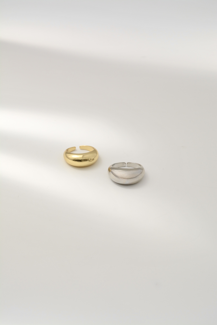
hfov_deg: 12.2
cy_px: 162
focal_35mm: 112
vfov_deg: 18.2
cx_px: 108
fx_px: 1017
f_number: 11
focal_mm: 75
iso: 500
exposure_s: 1/1000
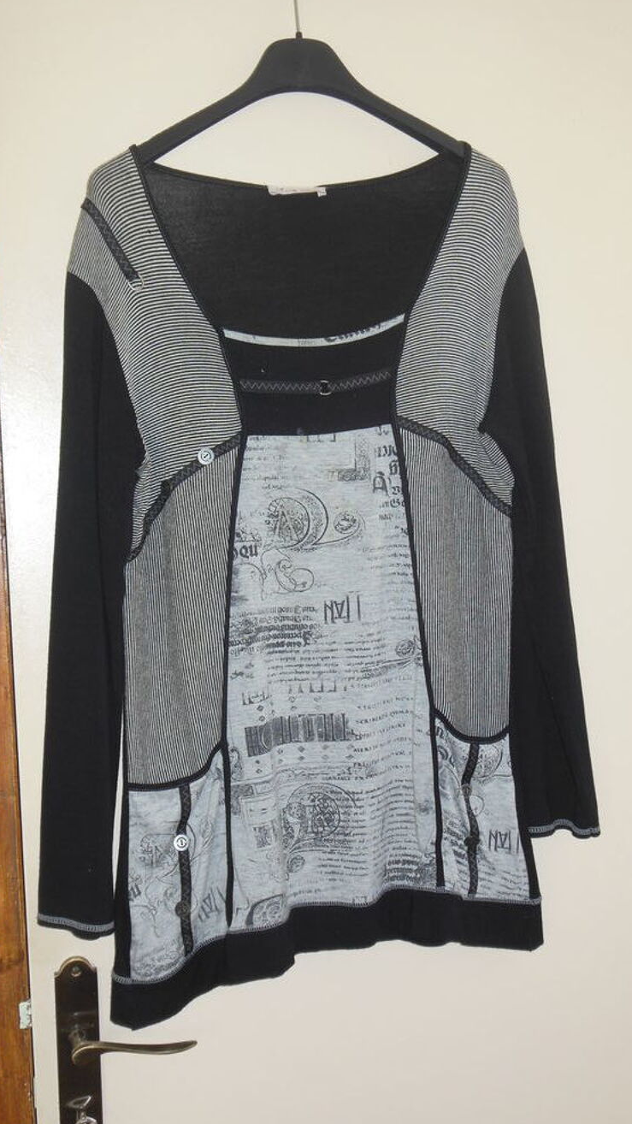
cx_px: 324
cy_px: 559
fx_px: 1251
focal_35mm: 42
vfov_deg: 48.4
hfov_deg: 28.3
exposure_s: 1/30
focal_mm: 6.8
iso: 200
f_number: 3.6
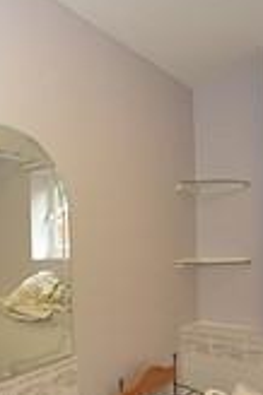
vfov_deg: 56.7
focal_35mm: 33
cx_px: 34
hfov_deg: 37.6
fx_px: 362
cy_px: 241
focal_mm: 12
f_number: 5.6
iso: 900
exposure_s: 1/30
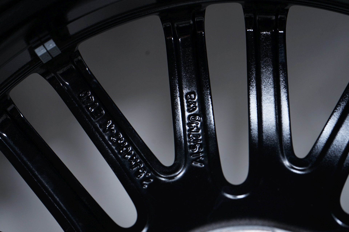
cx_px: 174
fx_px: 630
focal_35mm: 65
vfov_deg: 20.9
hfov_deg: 31.0
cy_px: 116
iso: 250
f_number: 7.1
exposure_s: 1/100
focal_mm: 65
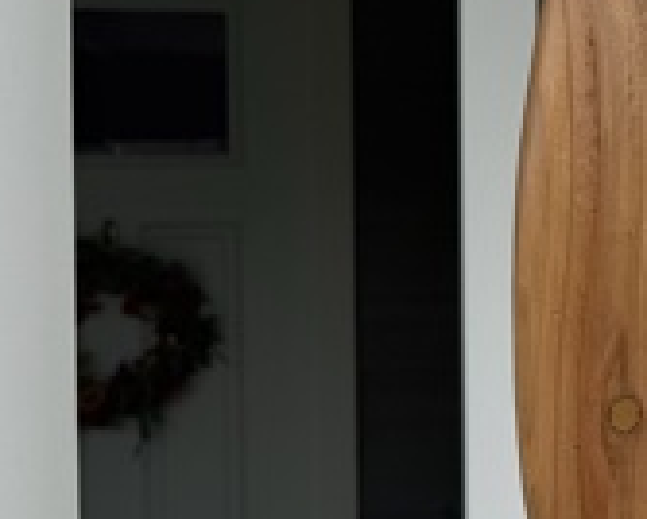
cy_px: 256
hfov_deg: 18.7
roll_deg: +0.9
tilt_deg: +1.1
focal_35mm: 84
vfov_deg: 18.3
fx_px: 1610
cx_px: 1096
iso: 80
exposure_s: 1/2445
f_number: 1.78
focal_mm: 6.76
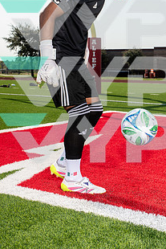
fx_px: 421
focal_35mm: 61
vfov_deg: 32.6
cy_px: 82
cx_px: 119
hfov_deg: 22.1
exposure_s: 1/400
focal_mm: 42
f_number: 6.3
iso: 100
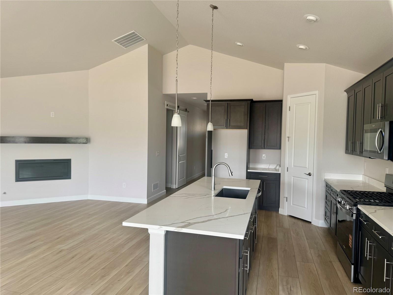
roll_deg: -1.1
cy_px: 148
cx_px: 196
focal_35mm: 24
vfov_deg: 56.8
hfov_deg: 71.6
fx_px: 272
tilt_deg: -3.4
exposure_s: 1/121
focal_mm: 6.76
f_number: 1.78
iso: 80
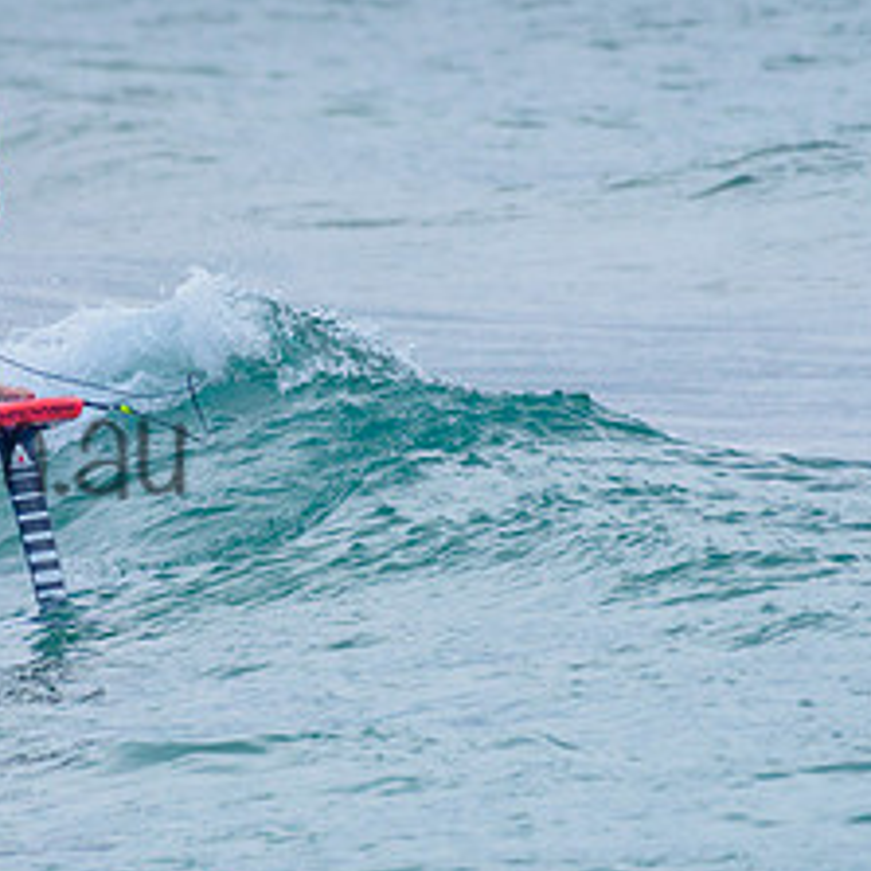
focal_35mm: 1355
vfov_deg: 1.3
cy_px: 314
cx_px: -179
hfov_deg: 1.3
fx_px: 38573
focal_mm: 500
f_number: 5.6
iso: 280
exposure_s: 1/2000
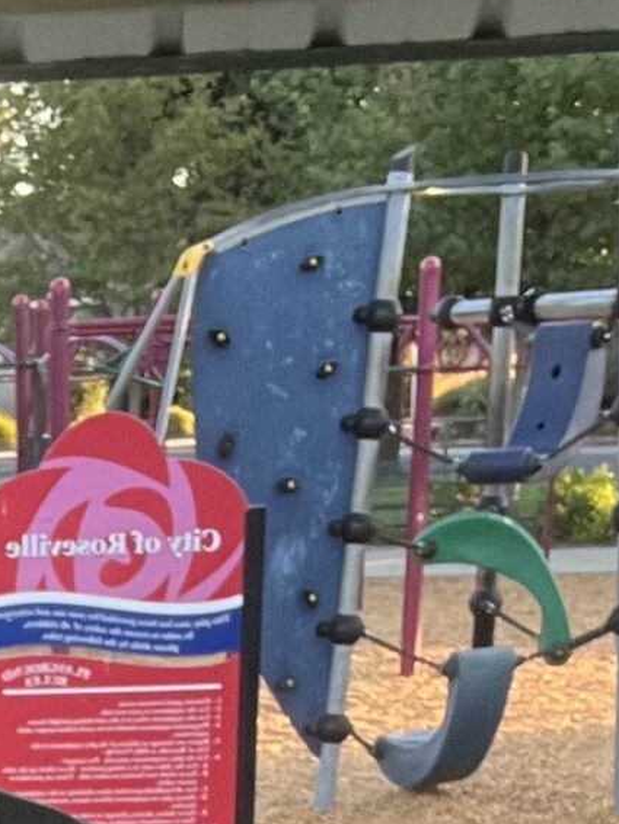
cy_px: 1561
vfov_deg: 15.7
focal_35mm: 104
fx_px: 2478
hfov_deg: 13.7
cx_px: -170
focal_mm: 2.71
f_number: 2.2
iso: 100
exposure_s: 1/93
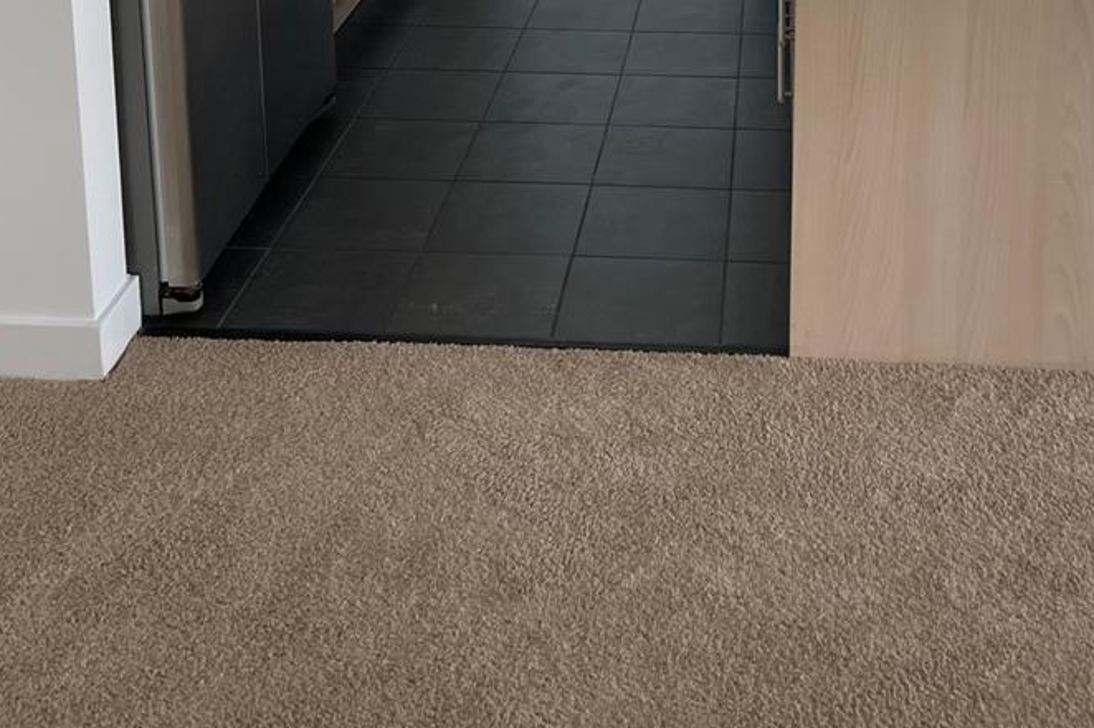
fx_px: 1489
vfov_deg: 24.1
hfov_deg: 40.0
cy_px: -225
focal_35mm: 49
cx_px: 696
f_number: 1.6
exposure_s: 1/124
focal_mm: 4.2
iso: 32
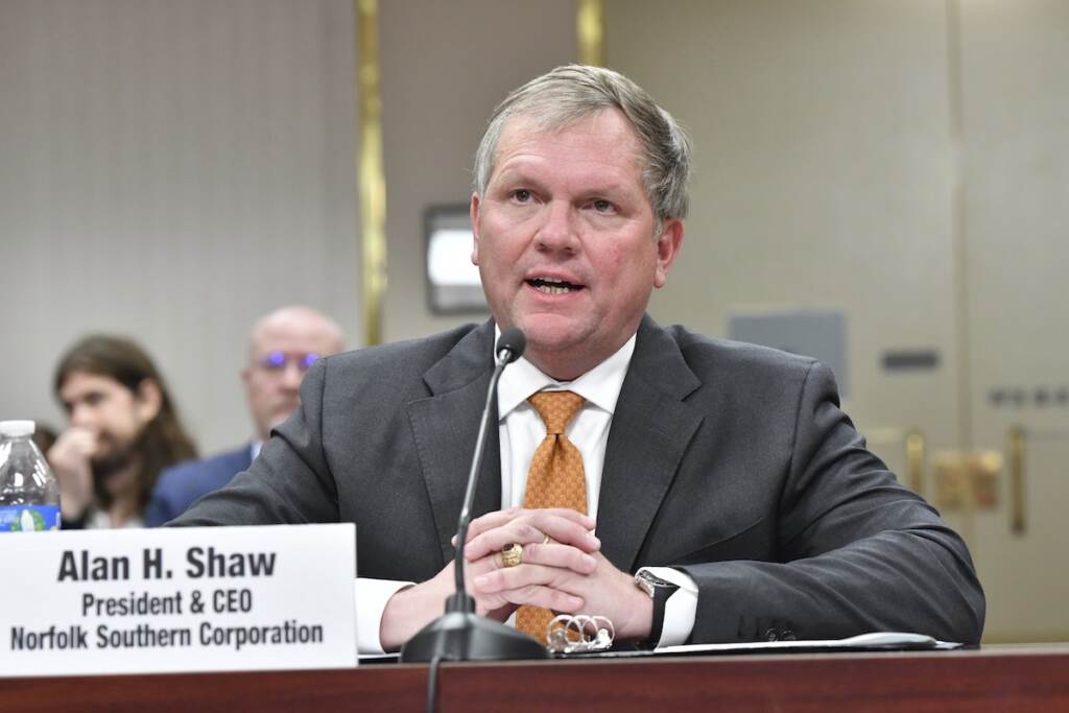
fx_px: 4454
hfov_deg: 13.7
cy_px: 356
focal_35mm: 150
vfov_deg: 9.2
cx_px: 534
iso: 2000
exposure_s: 1/200
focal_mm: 100
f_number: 4.5
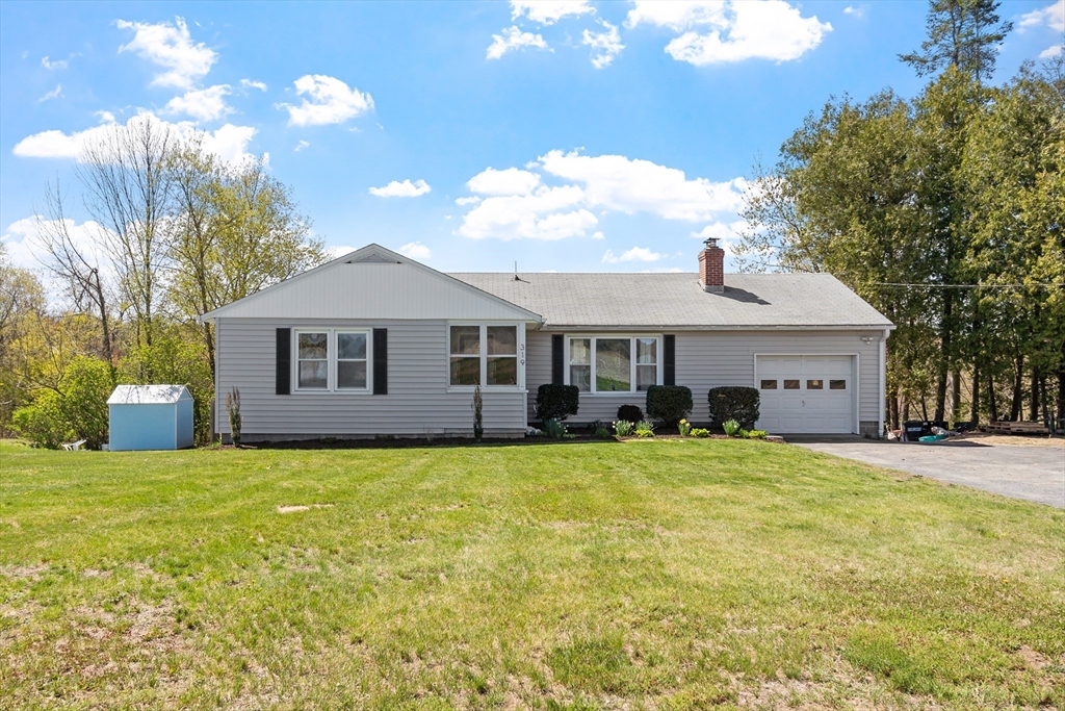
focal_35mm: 28
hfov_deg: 65.5
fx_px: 828
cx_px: 532
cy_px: 356
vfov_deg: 46.4
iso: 100
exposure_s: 1/250
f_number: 7.1
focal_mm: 19
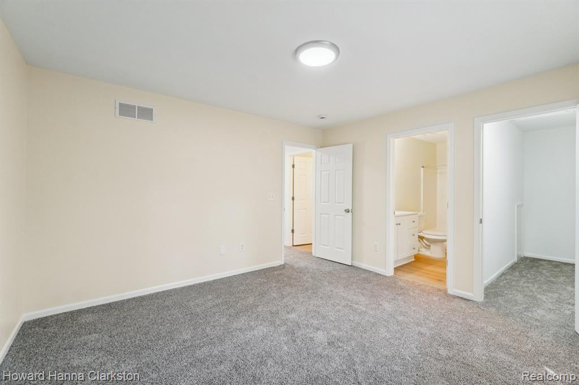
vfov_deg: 77.3
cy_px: 192
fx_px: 241
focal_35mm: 15
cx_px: 290
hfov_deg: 100.4
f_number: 8
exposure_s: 1/30
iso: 640
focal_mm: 10
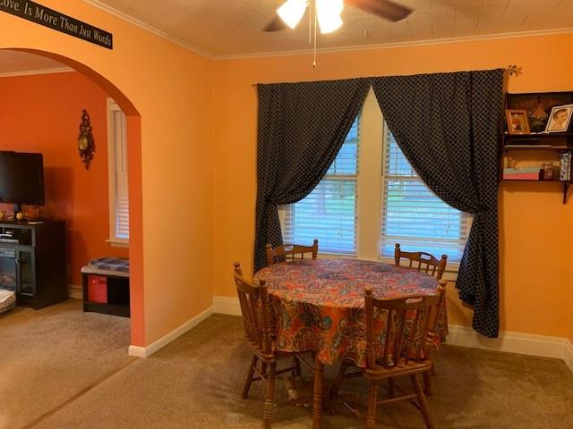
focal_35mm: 26
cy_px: 214
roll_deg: -0.3
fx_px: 430
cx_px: 286
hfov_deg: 67.3
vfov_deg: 53.1
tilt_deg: -5.7
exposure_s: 1/40
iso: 250
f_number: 1.8
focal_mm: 4.25
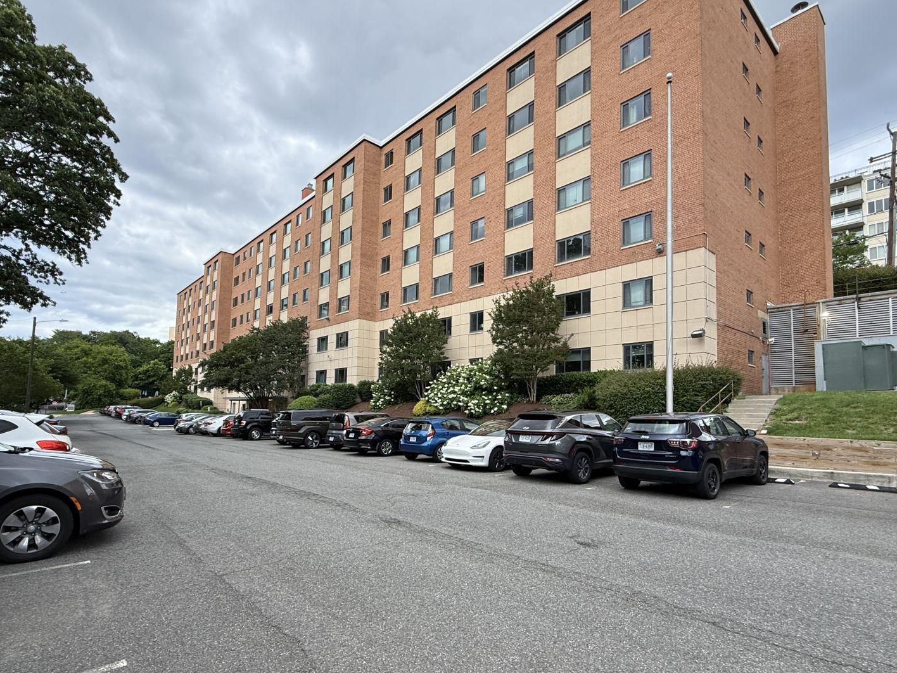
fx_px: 466
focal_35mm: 18
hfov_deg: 87.7
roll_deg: -0.8
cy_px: 382
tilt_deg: +4.3
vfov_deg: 71.2
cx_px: 428
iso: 64
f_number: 2.2
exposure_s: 1/151
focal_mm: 2.22
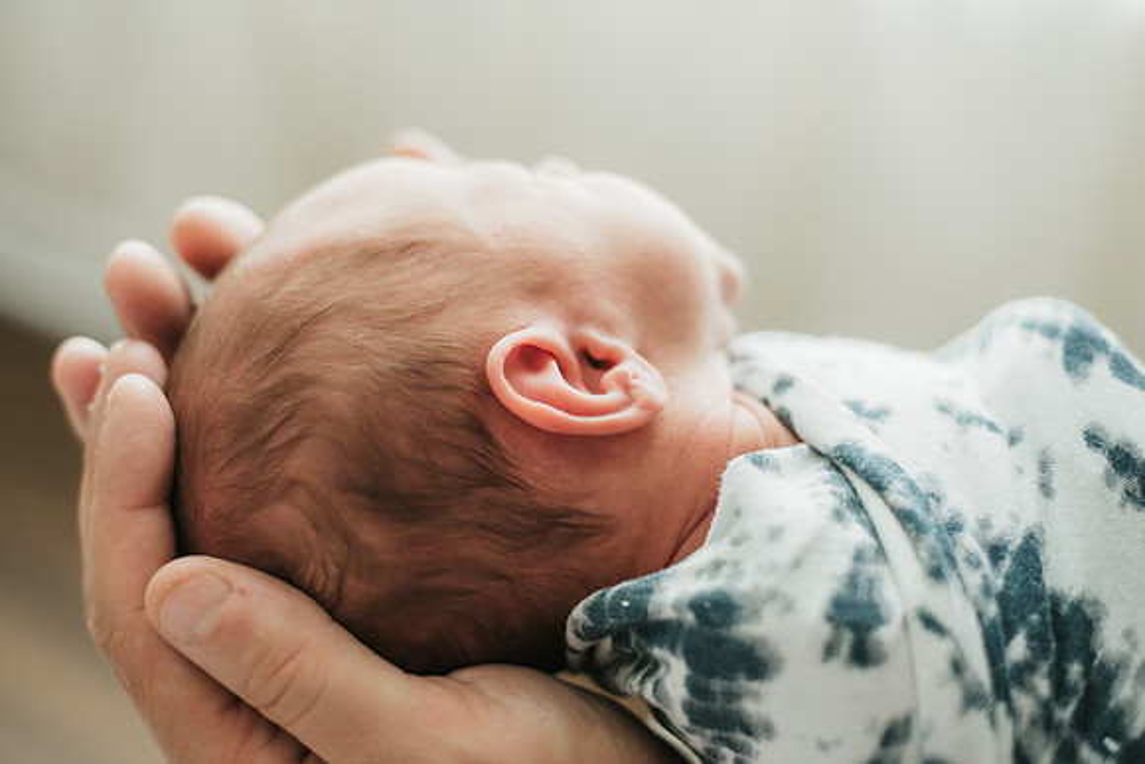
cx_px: 572
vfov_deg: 27.0
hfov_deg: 39.6
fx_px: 1591
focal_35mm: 50
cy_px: 382
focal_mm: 50
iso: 1000
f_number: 2.2
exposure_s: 1/400
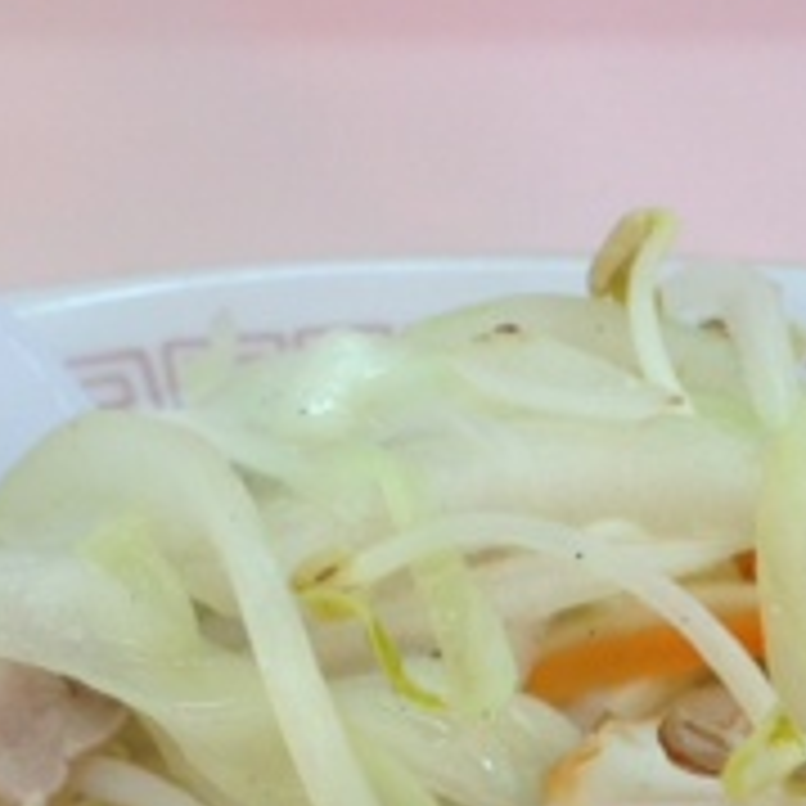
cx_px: 477
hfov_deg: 16.7
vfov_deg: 16.3
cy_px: 883
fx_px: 2740
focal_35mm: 104
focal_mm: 4.13
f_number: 2.4
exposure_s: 1/24
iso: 50
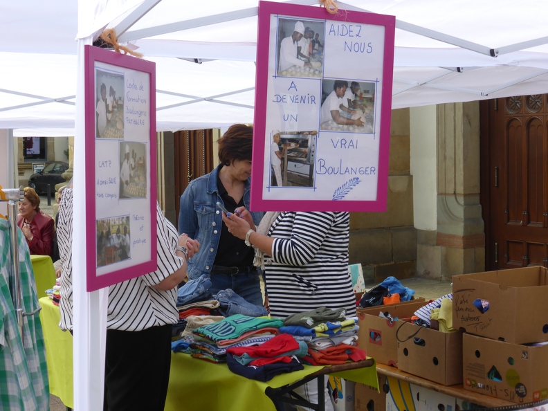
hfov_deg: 31.2
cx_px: 274
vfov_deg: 23.7
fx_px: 982
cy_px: 206
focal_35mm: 62
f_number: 4.8
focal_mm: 11
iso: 100
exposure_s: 1/160
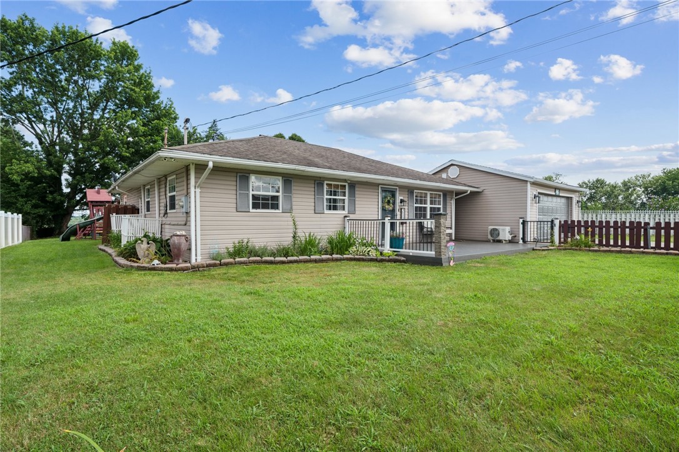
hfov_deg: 93.3
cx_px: 340
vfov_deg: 70.4
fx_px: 320
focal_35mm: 17
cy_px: 226
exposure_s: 1/100
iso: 100
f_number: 11
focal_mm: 17
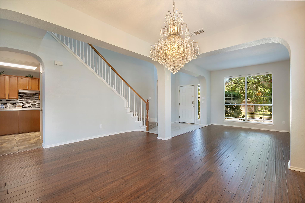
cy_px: 102
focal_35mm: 15
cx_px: 152
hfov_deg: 100.4
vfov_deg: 77.3
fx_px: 127
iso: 100
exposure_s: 1/15
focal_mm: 10
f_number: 11
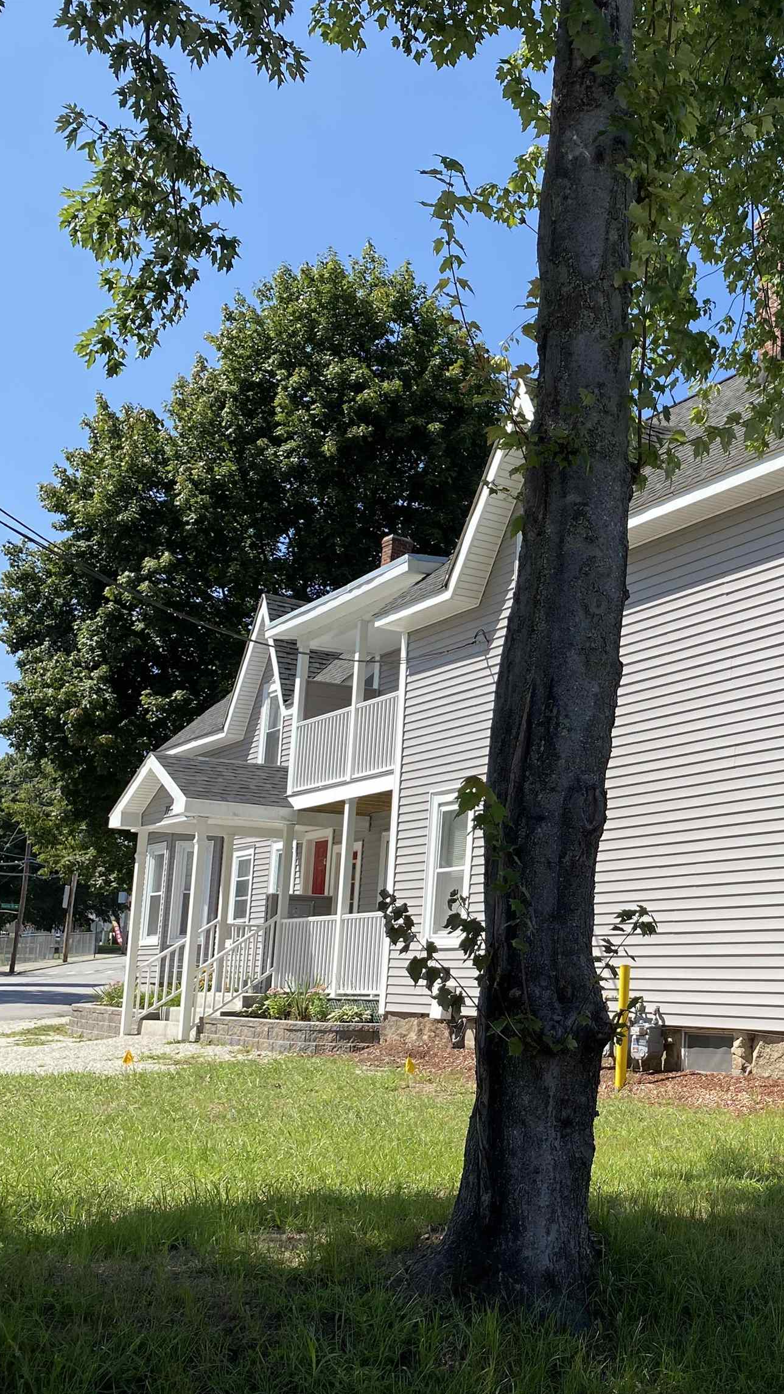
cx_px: 794
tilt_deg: +10.5
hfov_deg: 29.1
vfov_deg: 52.8
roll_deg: -0.6
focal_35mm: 38
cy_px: 699
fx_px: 1404
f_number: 1.8
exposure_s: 1/1898
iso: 32
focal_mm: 4.25
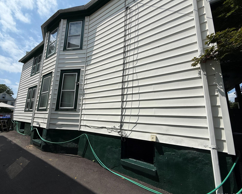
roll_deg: -1.6
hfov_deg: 96.6
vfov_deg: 84.0
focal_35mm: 15
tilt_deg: +10.7
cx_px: 111
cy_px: 98
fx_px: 107
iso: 50
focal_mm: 2.22
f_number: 2.2
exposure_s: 1/4762
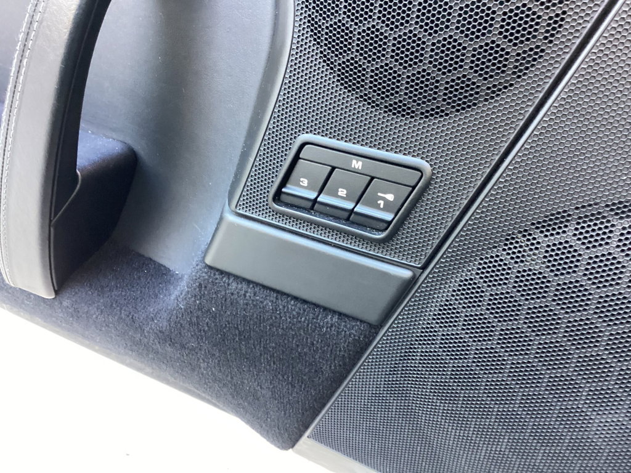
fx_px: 565
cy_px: 236
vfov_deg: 45.4
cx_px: 316
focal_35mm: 31
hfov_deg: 58.4
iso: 250
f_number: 2.4
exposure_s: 1/33
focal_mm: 3.3
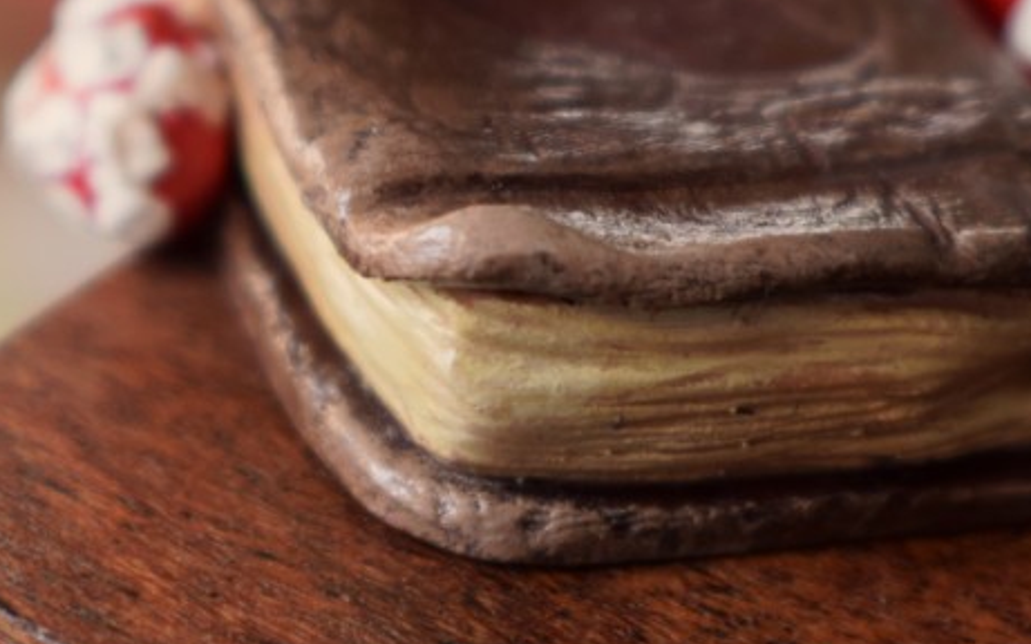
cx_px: 581
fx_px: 5908
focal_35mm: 210
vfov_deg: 6.2
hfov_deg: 10.0
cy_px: 387
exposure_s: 1/100
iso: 400
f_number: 5.6
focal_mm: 55
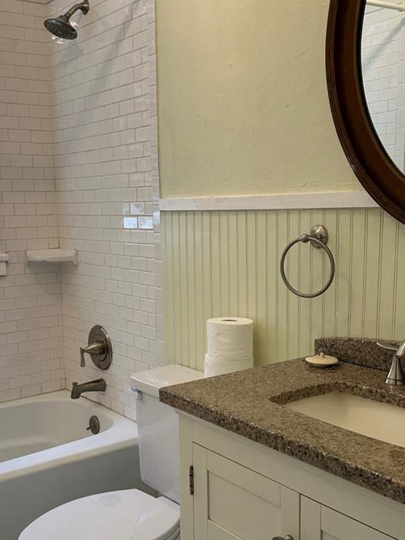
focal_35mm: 41
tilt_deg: -9.5
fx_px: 639
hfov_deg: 35.0
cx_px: 154
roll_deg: +2.4
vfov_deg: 45.7
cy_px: 305
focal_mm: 6.86
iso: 100
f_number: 1.78
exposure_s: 1/120
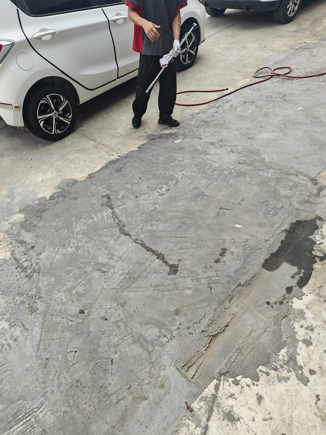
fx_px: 301
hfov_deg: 56.8
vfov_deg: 71.6
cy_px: 218
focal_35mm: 24
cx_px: 163
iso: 50
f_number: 1.9
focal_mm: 5.52
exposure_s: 1/370
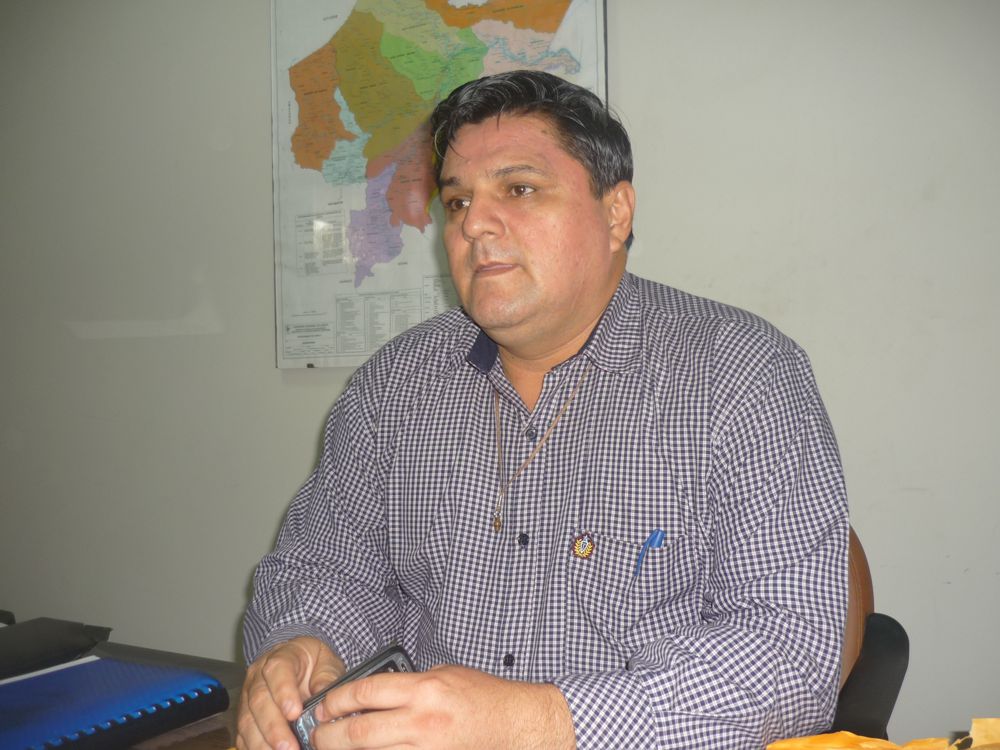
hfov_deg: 55.4
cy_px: 375
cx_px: 500
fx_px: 953
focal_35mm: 33
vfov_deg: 42.9
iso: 100
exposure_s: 1/30
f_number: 2.8
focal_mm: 5.5
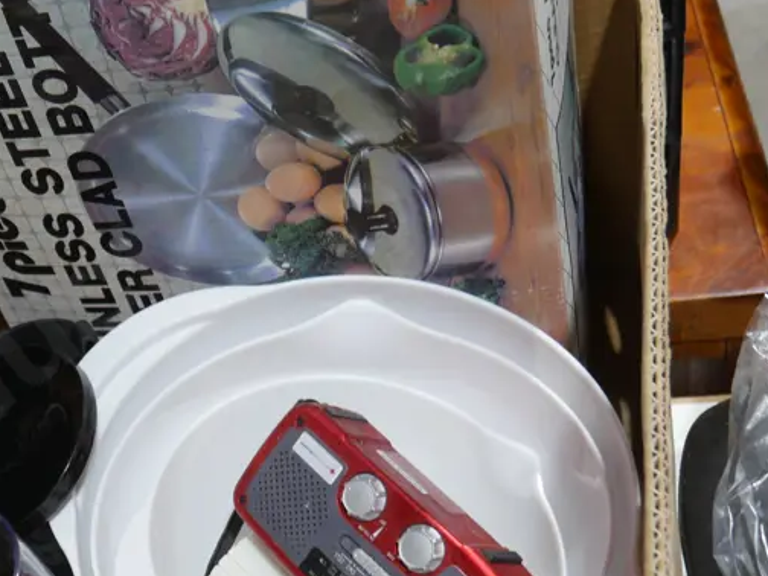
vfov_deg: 24.0
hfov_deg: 30.0
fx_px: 1353
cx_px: 46
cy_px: 336
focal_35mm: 61
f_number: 3.6
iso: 200
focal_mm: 15
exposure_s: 1/80
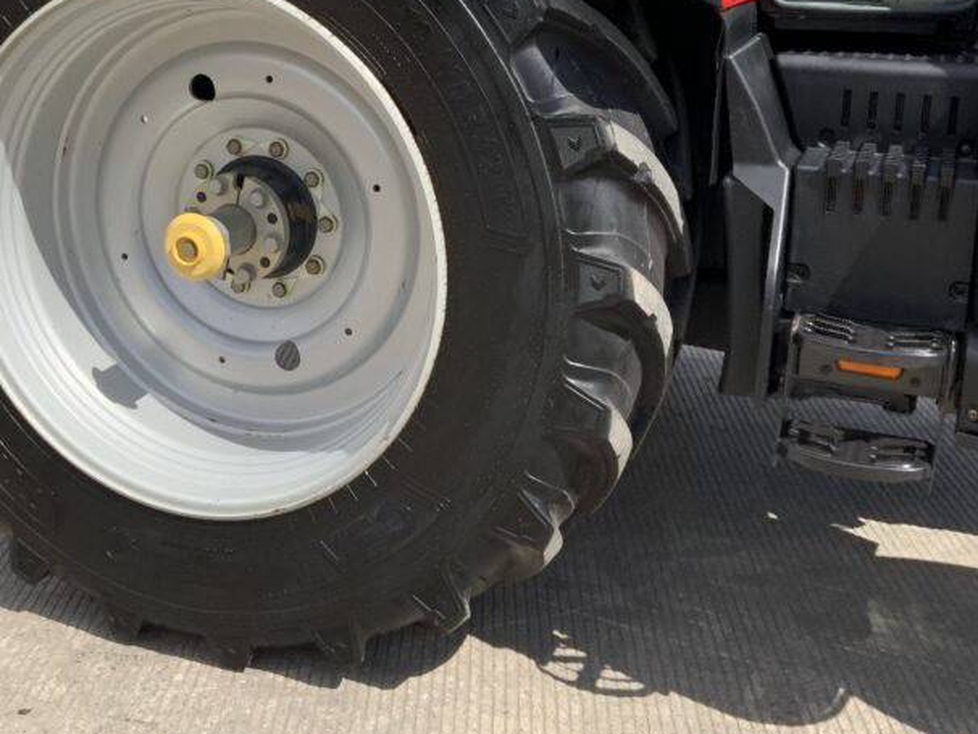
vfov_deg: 29.4
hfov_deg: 38.6
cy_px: 215
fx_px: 1385
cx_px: 362
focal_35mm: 49
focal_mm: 3
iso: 16
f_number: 1.8
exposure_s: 1/1577
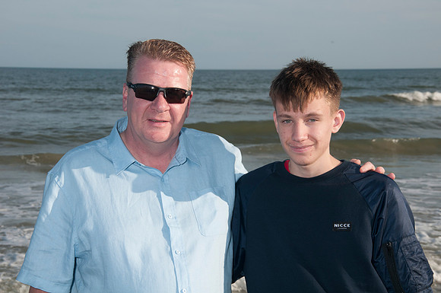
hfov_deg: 23.4
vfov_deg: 15.7
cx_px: 220
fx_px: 1064
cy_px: 146
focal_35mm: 87
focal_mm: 58
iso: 100
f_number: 11
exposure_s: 1/250
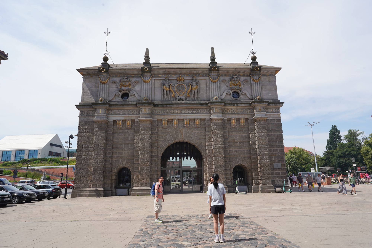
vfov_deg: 53.1
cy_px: 124
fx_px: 248
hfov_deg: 73.7
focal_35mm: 24
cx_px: 186
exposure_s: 1/100
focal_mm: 24
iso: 100
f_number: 14
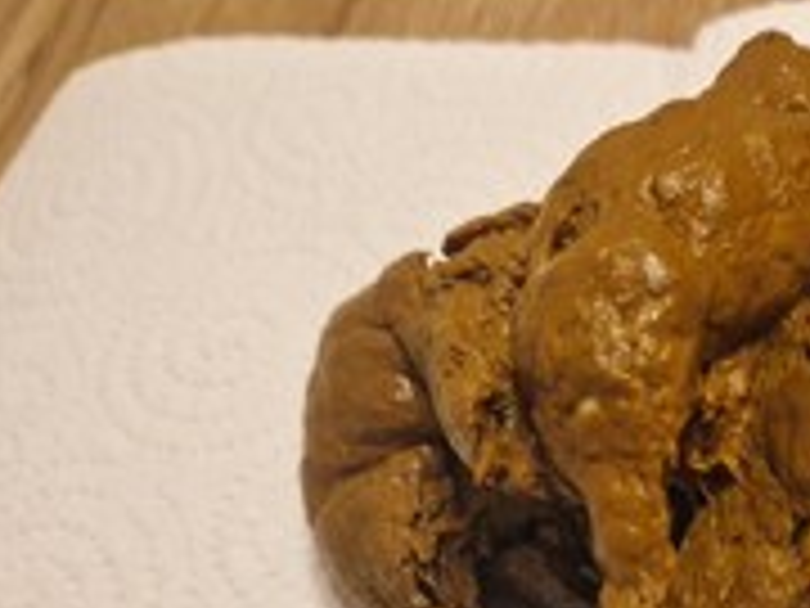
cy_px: 455
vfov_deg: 28.2
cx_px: 738
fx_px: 1193
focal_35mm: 51
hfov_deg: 35.2
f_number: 1.8
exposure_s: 1/100
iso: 500
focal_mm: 5.4
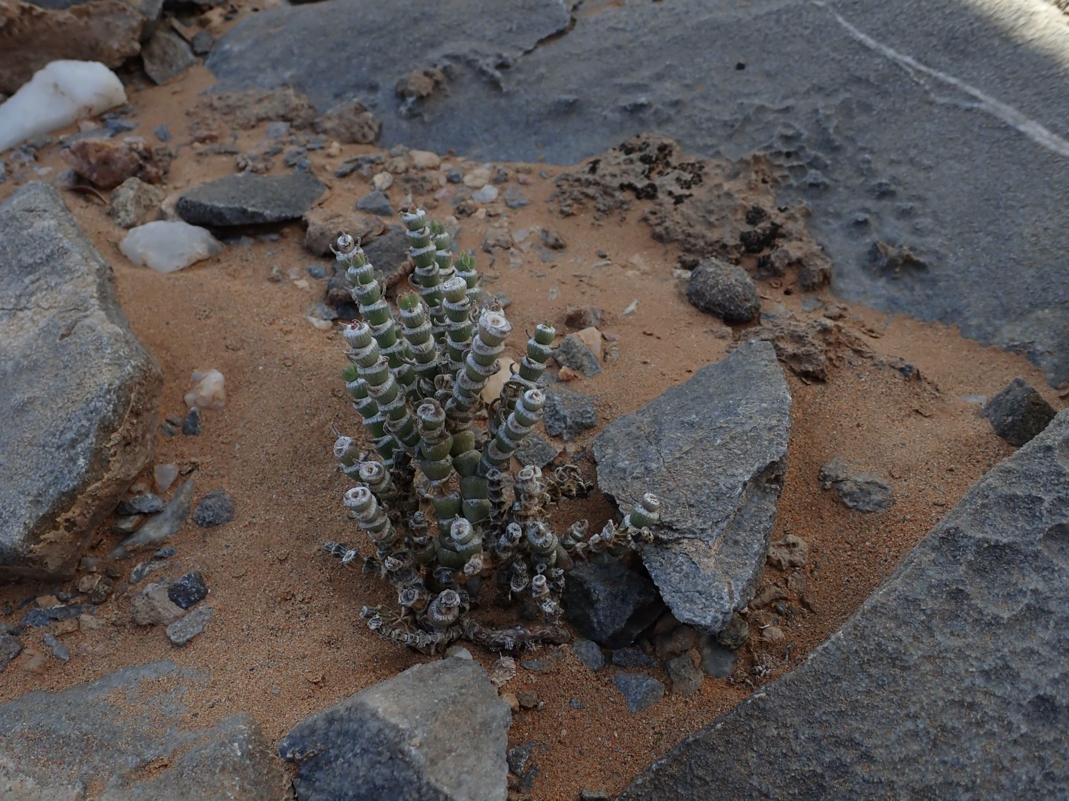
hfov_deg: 60.0
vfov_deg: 46.8
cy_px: 400
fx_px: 926
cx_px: 534
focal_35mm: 30
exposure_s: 1/640
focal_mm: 5.5
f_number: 3.2
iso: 100
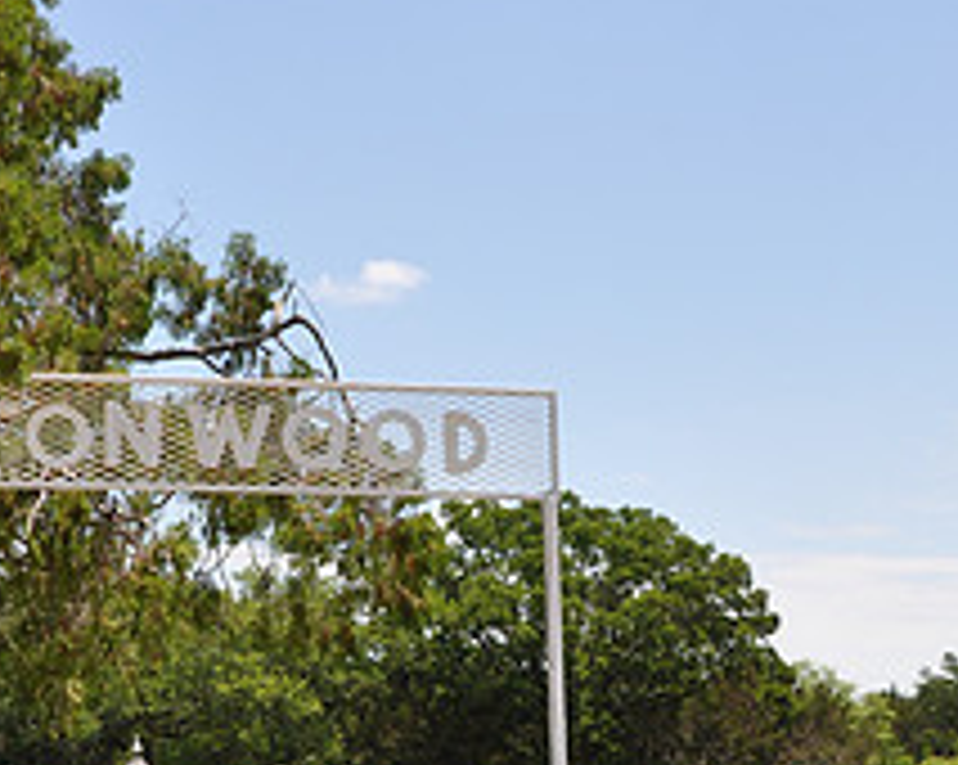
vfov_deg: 21.9
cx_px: 225
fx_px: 1955
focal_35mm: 69
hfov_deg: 27.1
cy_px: 583
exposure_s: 1/125
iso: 200
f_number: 11
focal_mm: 18
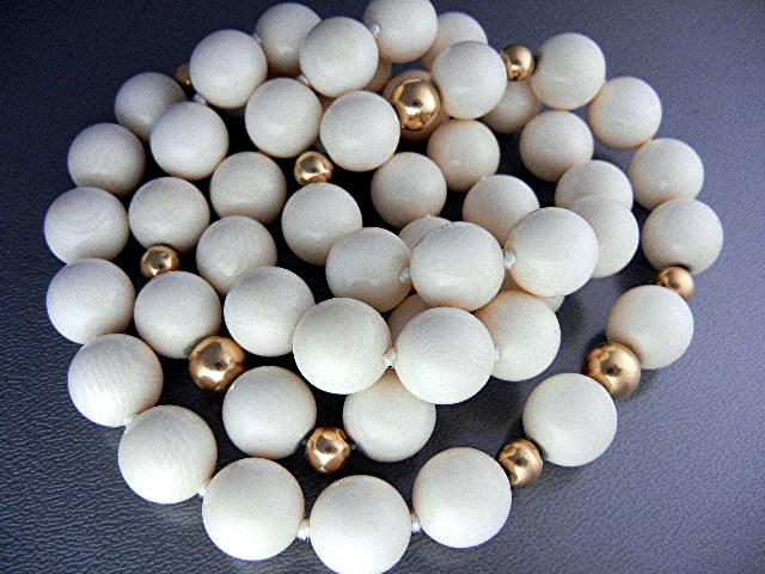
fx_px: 751
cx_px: 382
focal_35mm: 34
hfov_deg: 54.0
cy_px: 287
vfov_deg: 41.8
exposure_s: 1/60.1
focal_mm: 6.2
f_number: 3.6
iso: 246
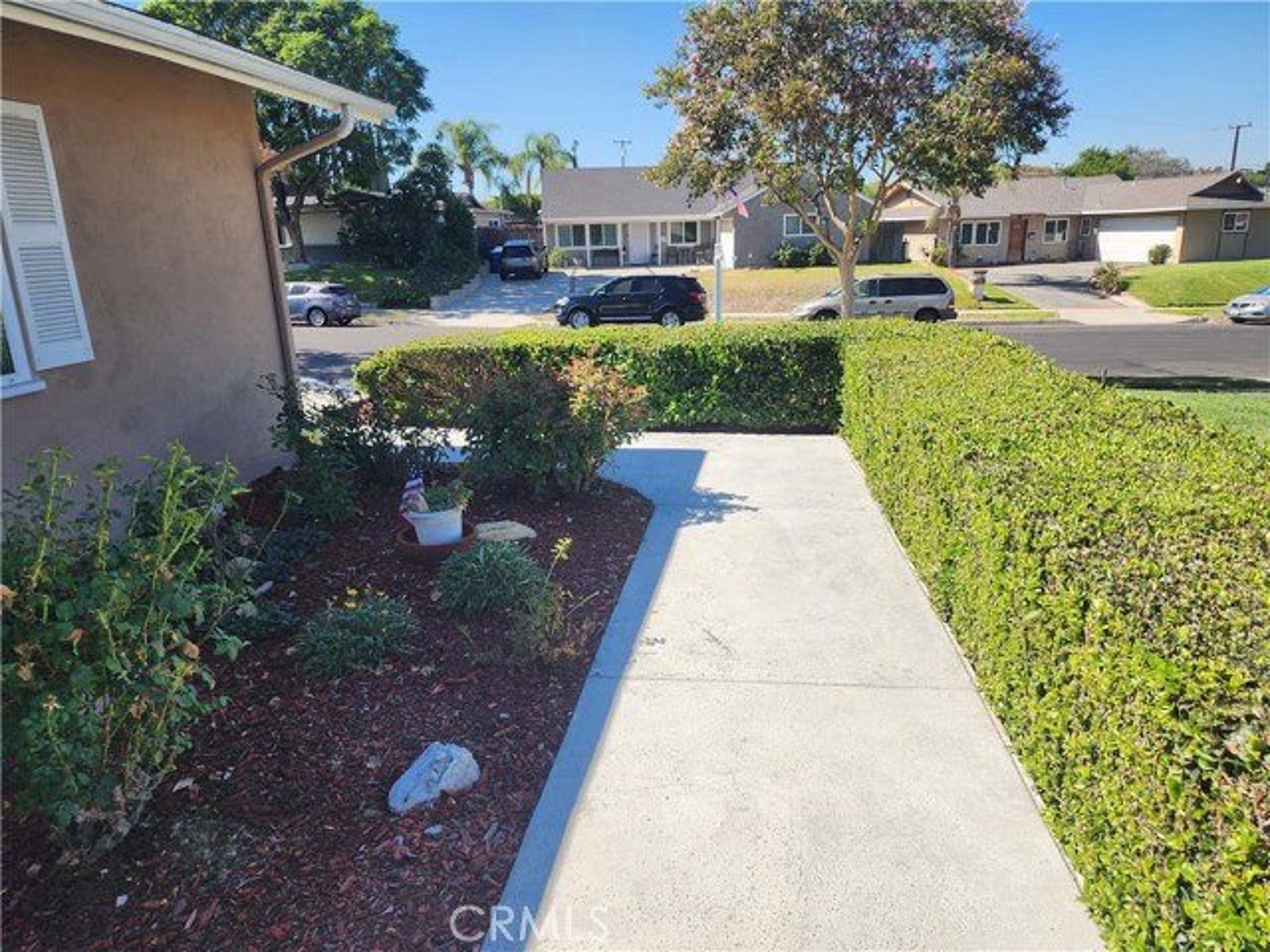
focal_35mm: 23
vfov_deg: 58.9
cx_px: 635
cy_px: 476
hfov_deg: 73.9
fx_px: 844
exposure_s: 1/786
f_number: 1.8
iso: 12
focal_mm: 6.4
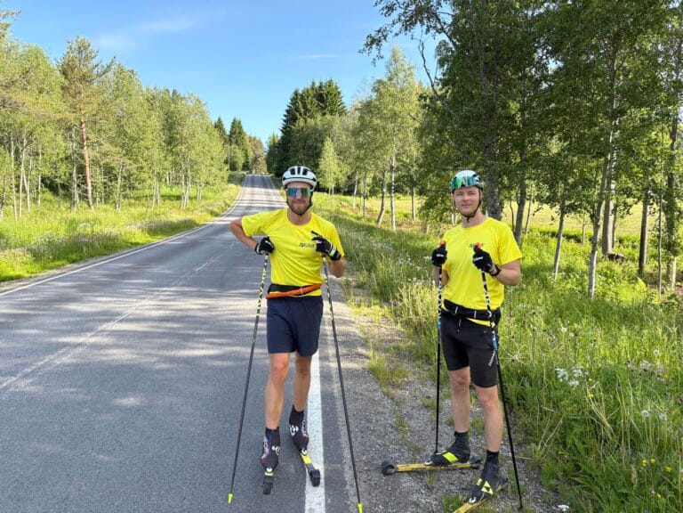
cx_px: 342
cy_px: 256
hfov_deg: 67.3
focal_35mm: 26
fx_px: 513
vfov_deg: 53.1
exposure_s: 1/1048
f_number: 1.6
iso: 64
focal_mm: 5.96
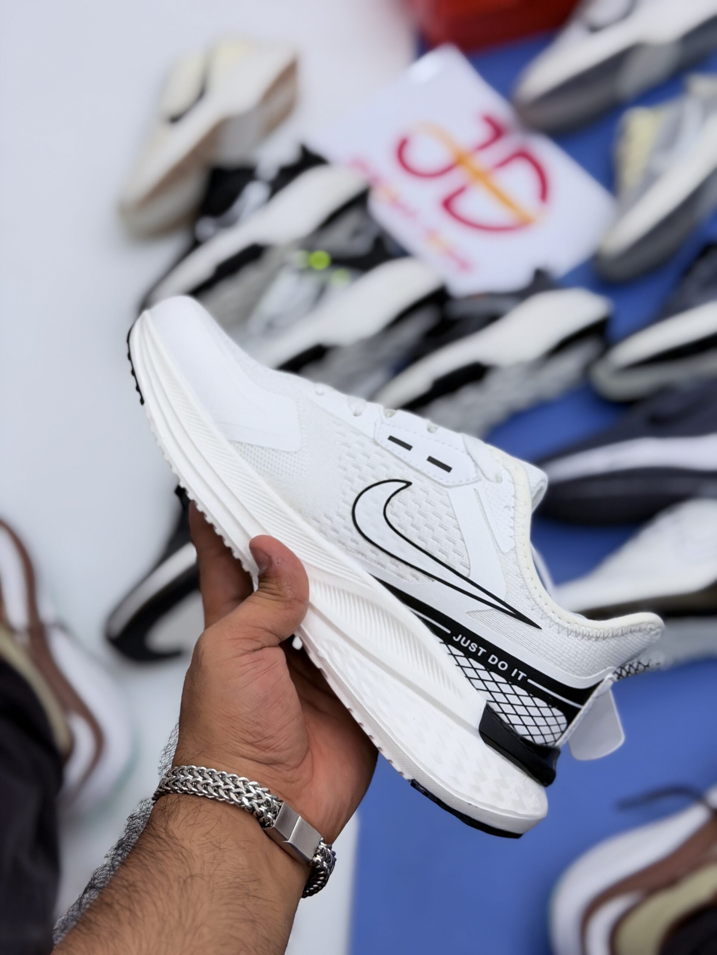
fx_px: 1326
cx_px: 358
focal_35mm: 48
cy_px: 478
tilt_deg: -58.5
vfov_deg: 39.7
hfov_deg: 30.3
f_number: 1.78
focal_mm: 6.76
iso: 64
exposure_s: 1/503
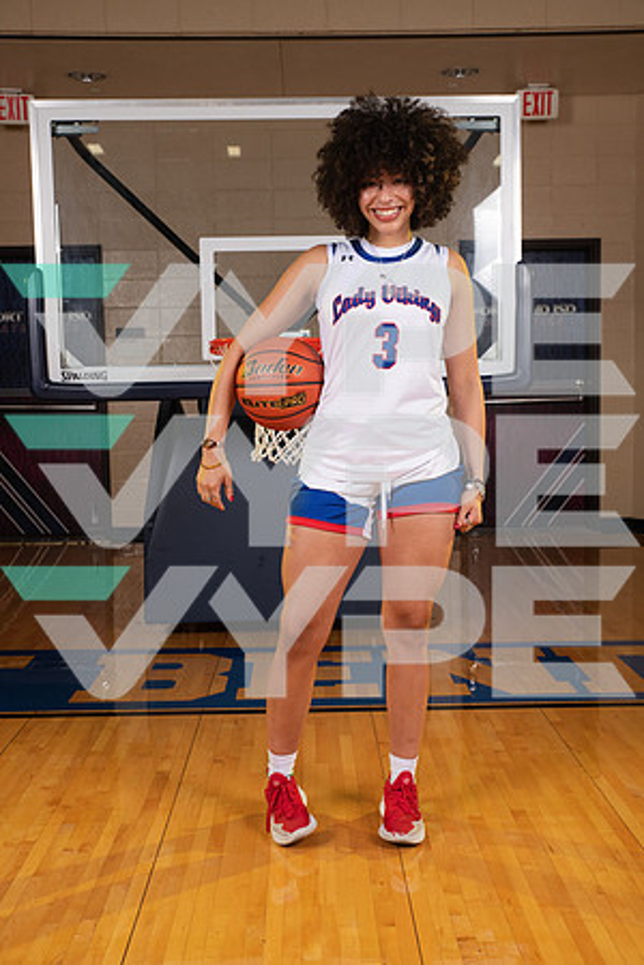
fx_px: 1127
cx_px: 322
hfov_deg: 31.9
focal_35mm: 42
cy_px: 482
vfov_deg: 46.4
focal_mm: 42
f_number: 7.1
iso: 320
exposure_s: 1/320
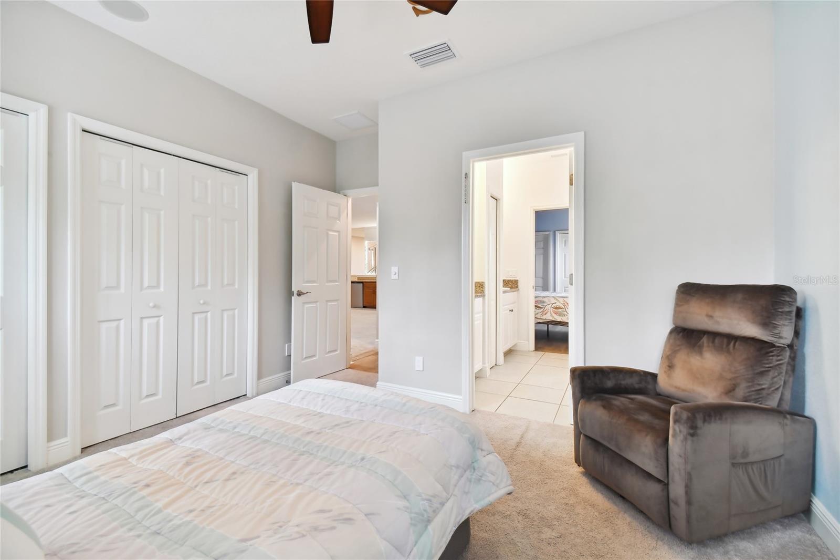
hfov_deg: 100.4
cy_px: 280
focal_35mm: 15
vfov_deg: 77.3
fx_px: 350
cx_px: 420
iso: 100
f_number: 7.1
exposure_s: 1/6
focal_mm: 10
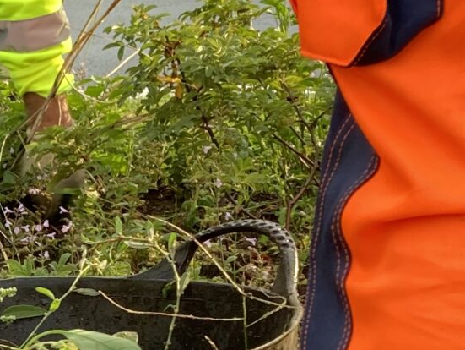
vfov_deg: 11.3
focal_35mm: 130
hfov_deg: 14.2
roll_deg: +1.9
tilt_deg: -19.4
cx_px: -236
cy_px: 340
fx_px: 1747
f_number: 1.8
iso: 25
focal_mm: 3.99
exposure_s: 1/121
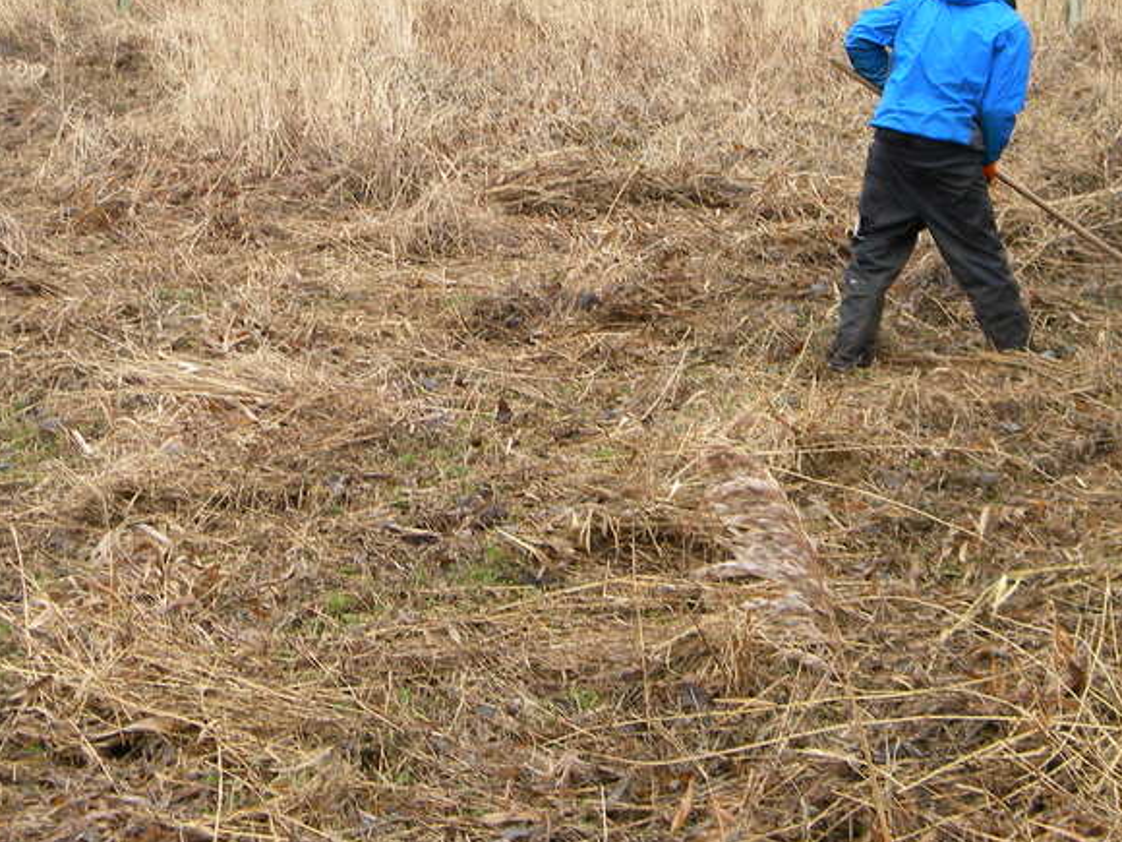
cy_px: 236
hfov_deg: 24.1
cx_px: 526
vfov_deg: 18.1
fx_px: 2625
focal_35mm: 81
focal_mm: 8.6
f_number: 3.9
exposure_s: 1/86.1
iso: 80
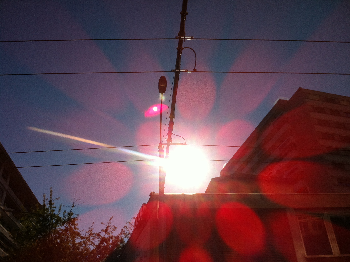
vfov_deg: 40.6
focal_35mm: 35
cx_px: 175
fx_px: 353
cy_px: 131
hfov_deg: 52.7
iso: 80
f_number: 2.8
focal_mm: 3.85
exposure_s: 1/4309
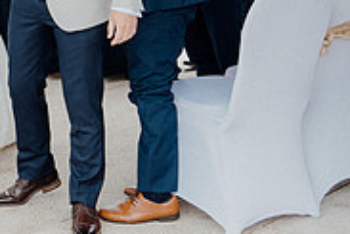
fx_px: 1235
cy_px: -55
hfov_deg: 15.8
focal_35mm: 127
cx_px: -15
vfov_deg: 10.6
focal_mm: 40
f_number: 3.5
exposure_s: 1/200
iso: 125
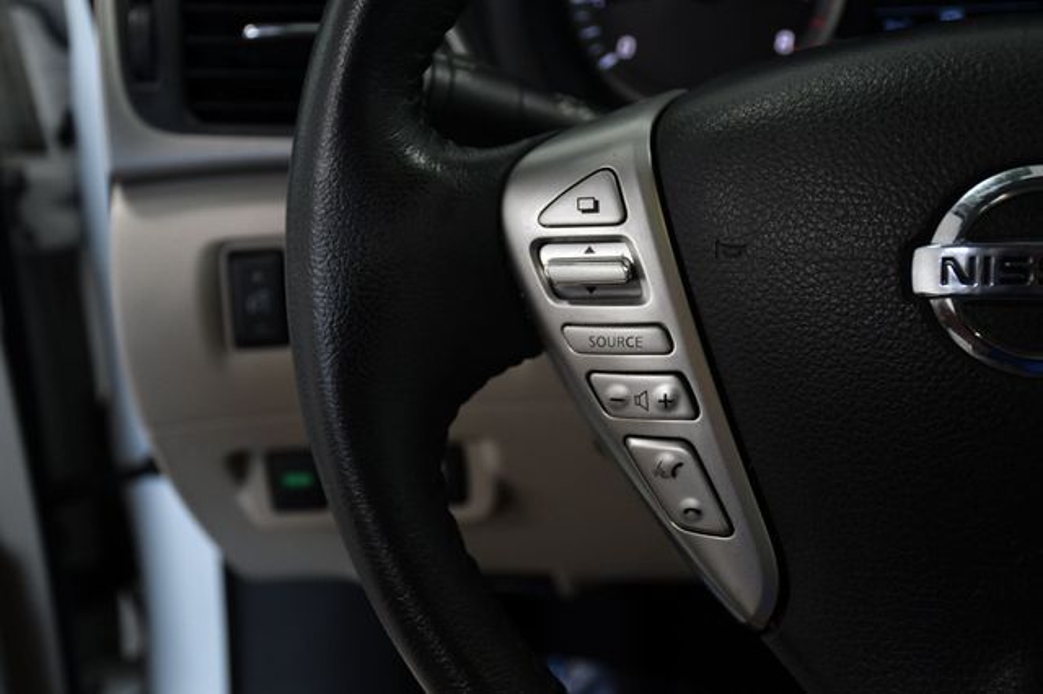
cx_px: 522
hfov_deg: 31.9
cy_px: 347
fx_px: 1824
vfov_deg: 21.5
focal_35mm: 63
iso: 400
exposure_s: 1/125
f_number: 5.6
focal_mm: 42
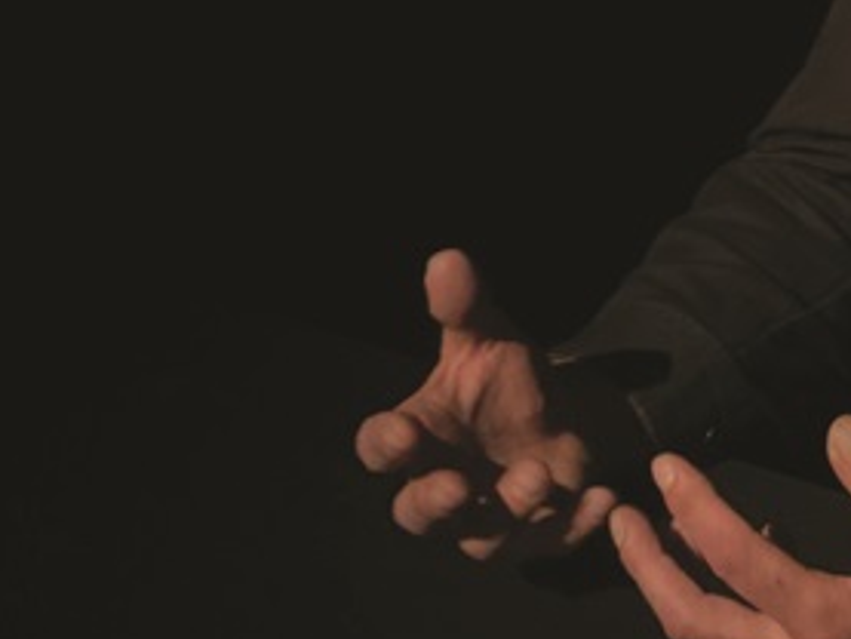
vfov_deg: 8.8
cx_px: 1032
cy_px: 48
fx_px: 4156
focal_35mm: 169
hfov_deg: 11.5
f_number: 2
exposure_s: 1/40
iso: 320
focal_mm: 6
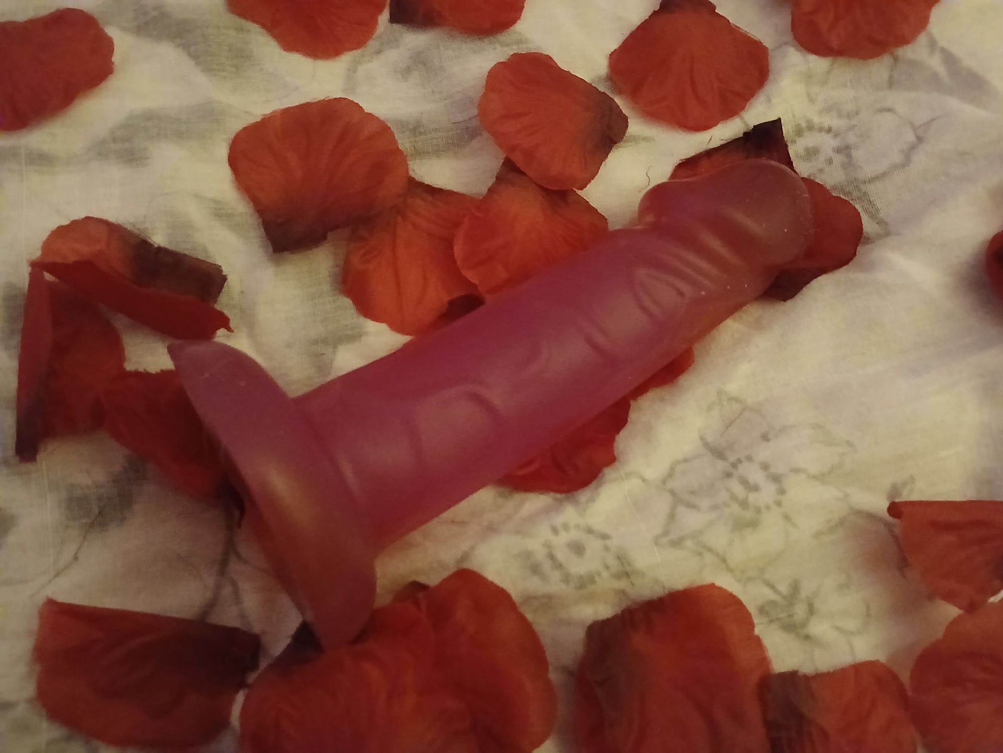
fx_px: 753
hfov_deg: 67.3
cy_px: 376
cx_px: 502
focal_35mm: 26
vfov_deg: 53.1
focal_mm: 3.98
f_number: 1.8
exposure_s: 1/10
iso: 2500
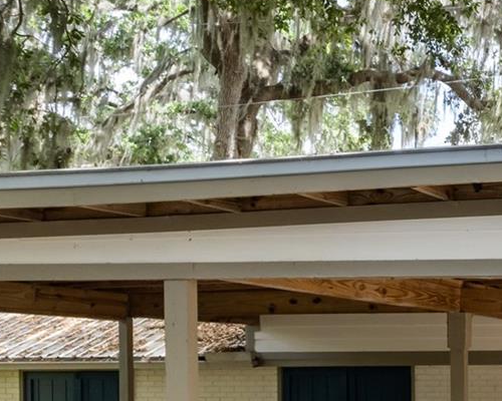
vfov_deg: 22.5
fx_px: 981
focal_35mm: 66
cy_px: 374
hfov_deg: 23.1
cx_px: 756
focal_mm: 8.38
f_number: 2.8
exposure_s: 1/320
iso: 130
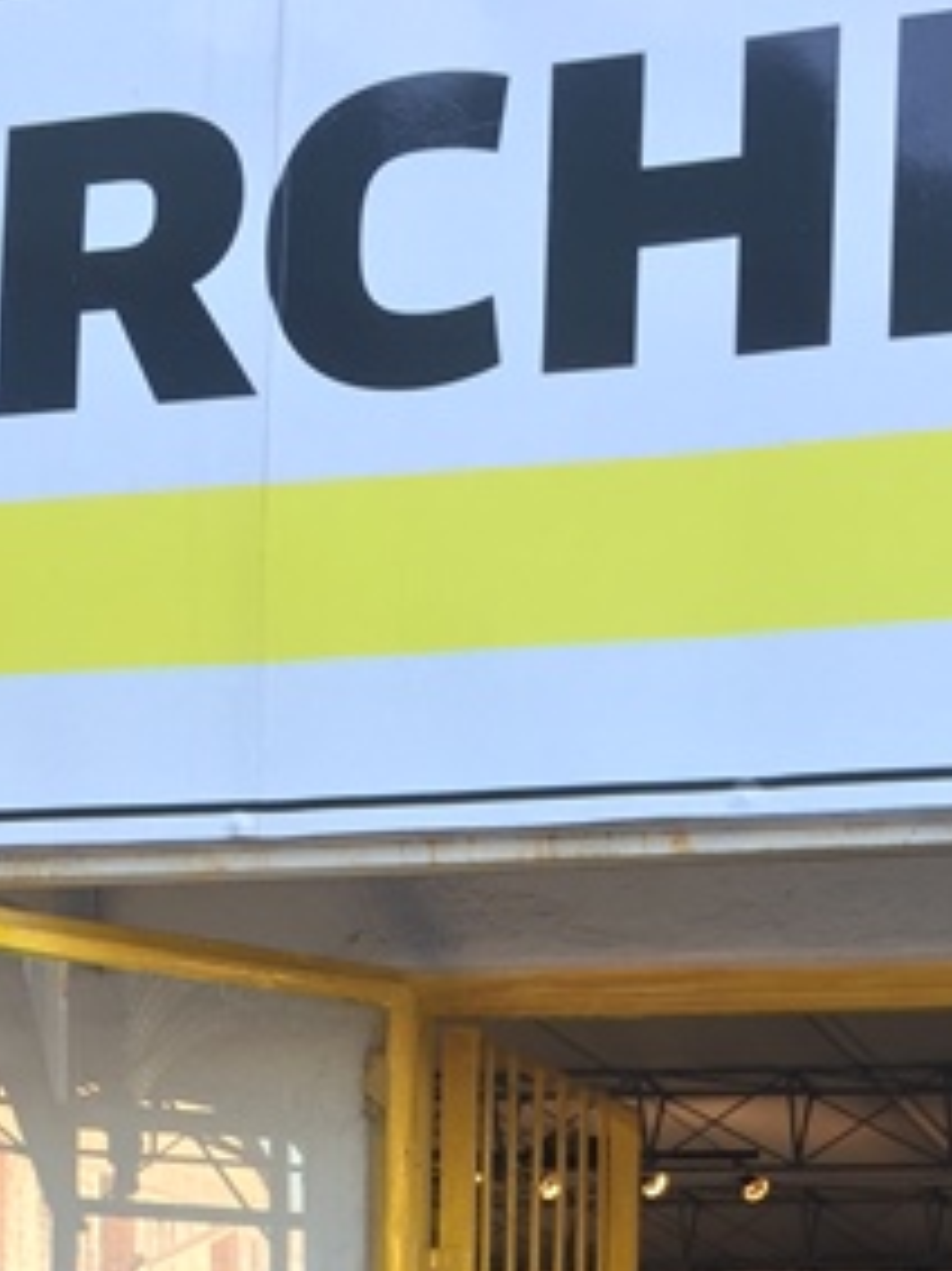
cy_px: 1500
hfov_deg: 18.0
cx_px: 552
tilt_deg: +0.2
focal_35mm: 82
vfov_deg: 22.1
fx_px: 3009
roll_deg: -0.7
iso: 40
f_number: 2.2
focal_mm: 4.15
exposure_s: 1/100
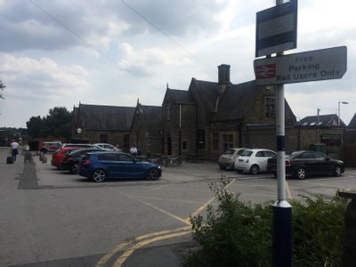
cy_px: 134
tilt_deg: +0.6
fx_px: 298
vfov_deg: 48.2
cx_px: 178
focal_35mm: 29
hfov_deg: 61.7
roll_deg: -1.2
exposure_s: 1/2475
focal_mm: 4.15
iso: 32
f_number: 2.2
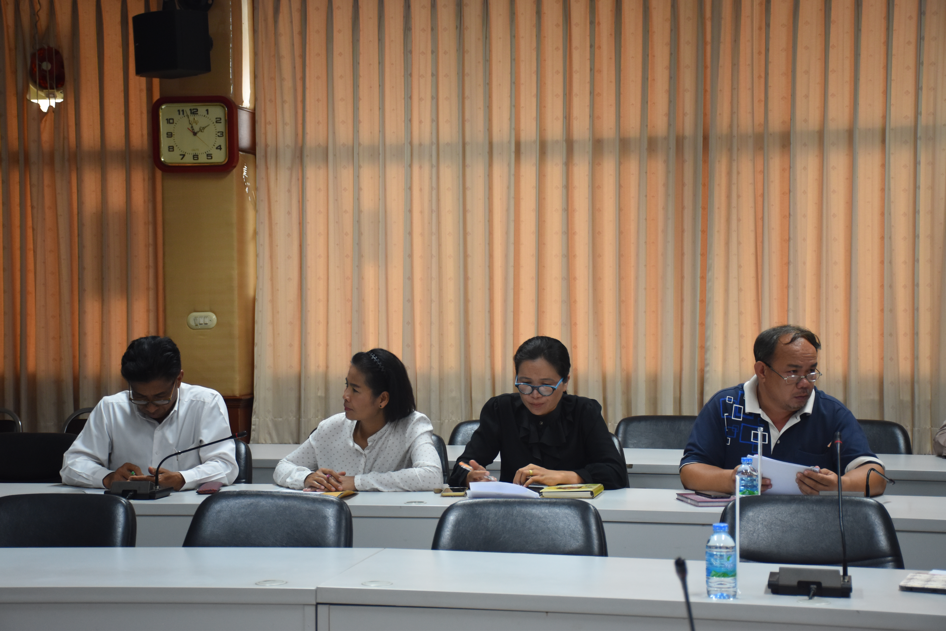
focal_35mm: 68
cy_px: 316
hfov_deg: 29.9
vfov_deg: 20.2
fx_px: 1774
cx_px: 473
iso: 1000
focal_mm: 45
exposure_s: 1/60
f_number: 4.5
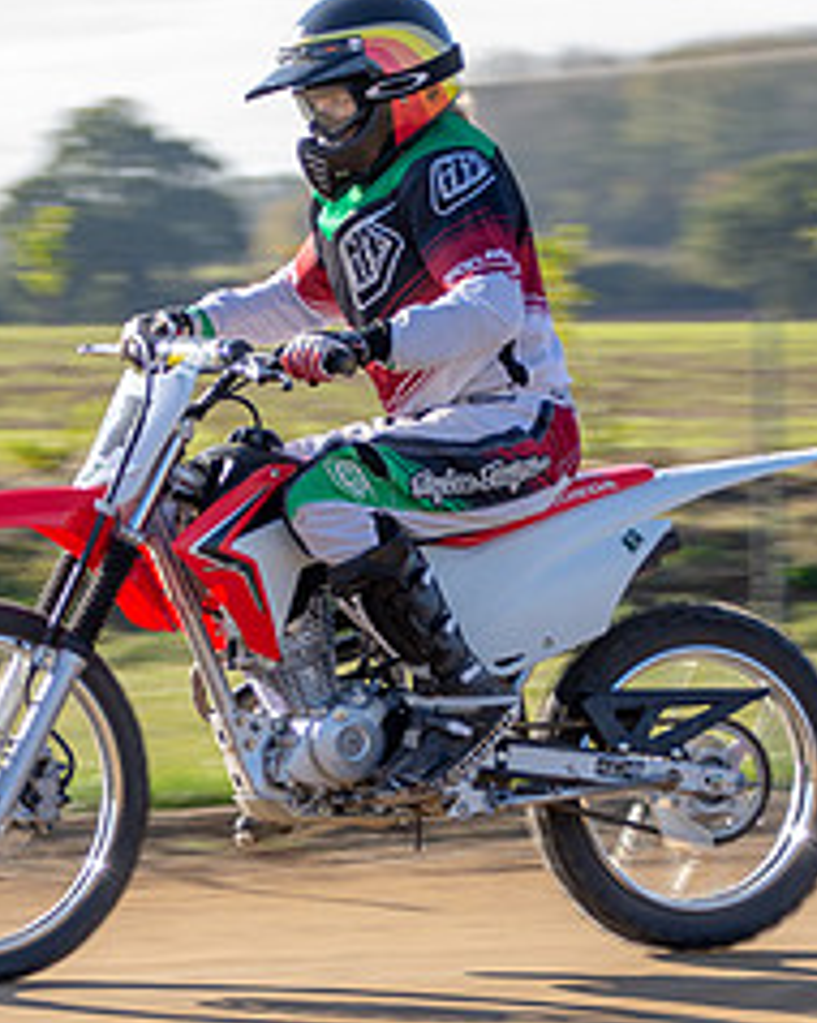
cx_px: 335
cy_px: 389
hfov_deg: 4.4
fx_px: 10592
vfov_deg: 5.5
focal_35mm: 350
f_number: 7.1
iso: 200
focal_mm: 102
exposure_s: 1/200
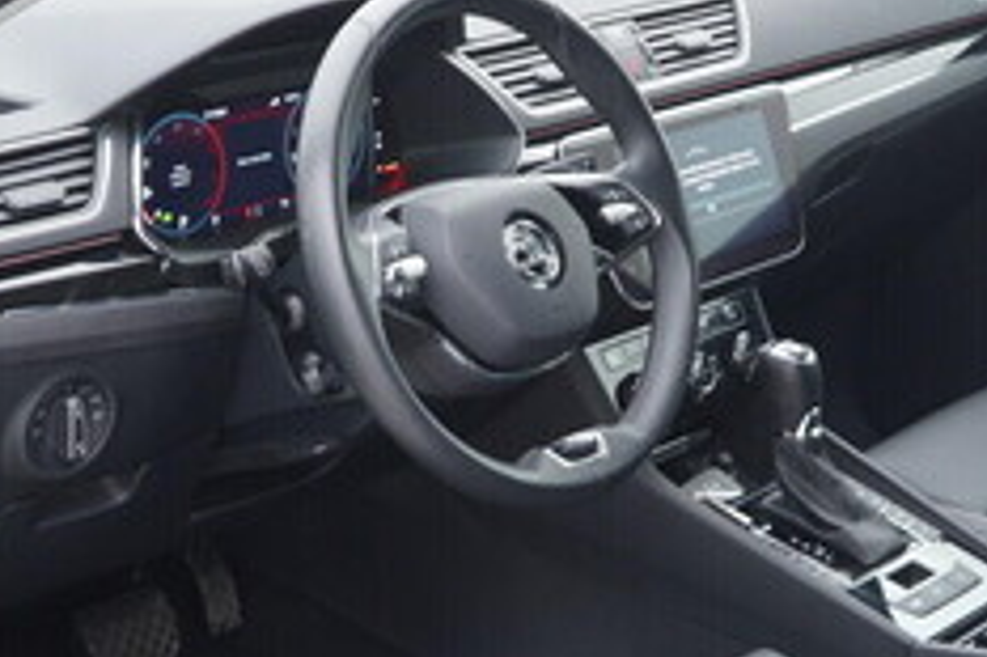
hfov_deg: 23.9
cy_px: 456
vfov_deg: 16.0
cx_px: 542
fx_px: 2329
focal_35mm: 85
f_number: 2.8
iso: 200
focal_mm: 24
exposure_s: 1/40
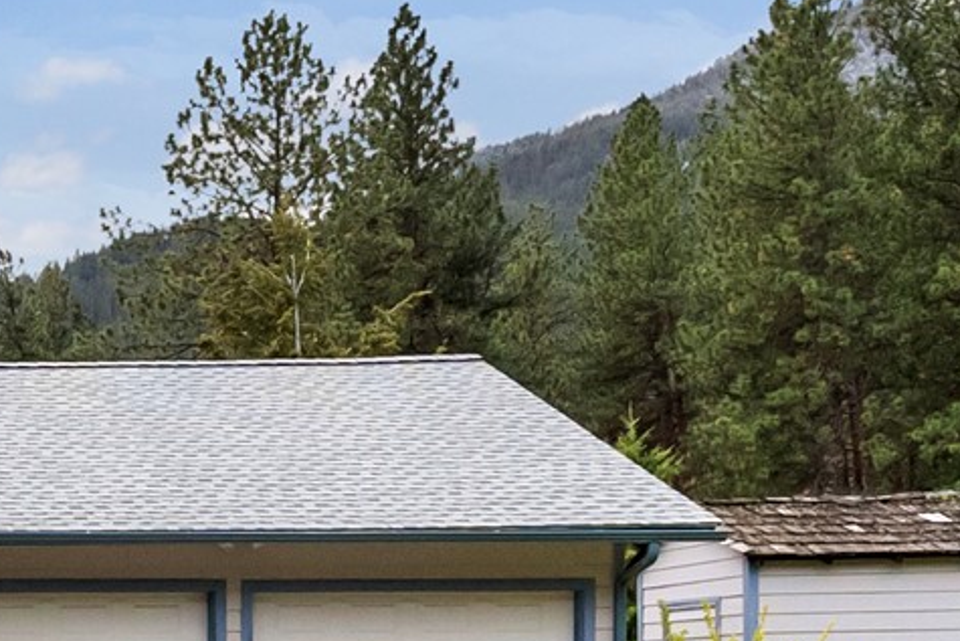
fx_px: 2622
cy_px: 775
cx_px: -715
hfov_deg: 17.3
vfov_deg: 13.5
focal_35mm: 98
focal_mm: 21.5
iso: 1600
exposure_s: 1/5000
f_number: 5.6
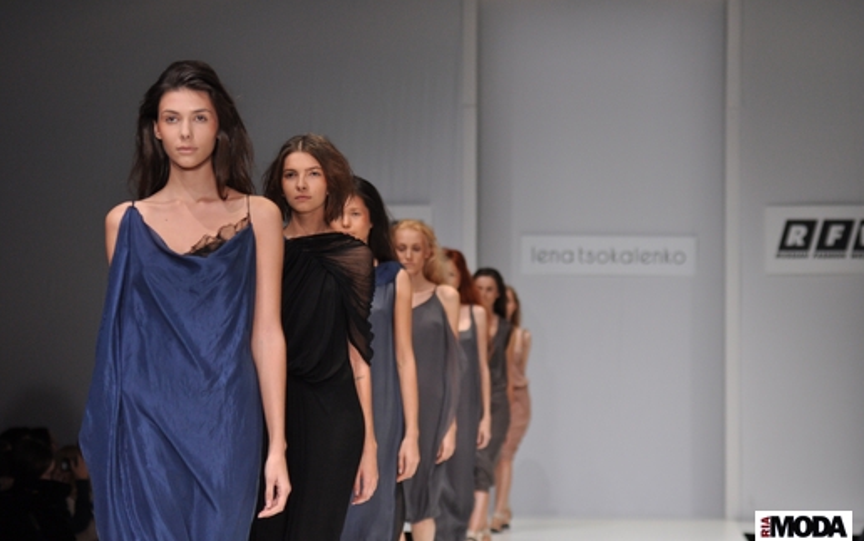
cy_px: 270
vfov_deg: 10.7
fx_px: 2898
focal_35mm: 123
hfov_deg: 17.0
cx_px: 434
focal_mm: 80
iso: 640
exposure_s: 1/250
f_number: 3.5
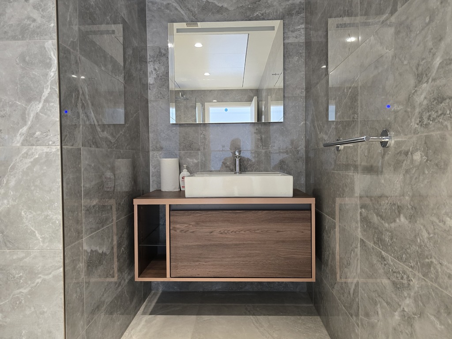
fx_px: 300
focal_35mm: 23
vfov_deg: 58.9
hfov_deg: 73.9
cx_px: 226
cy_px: 170
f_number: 1.7
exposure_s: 1/100
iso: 500
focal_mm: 6.3
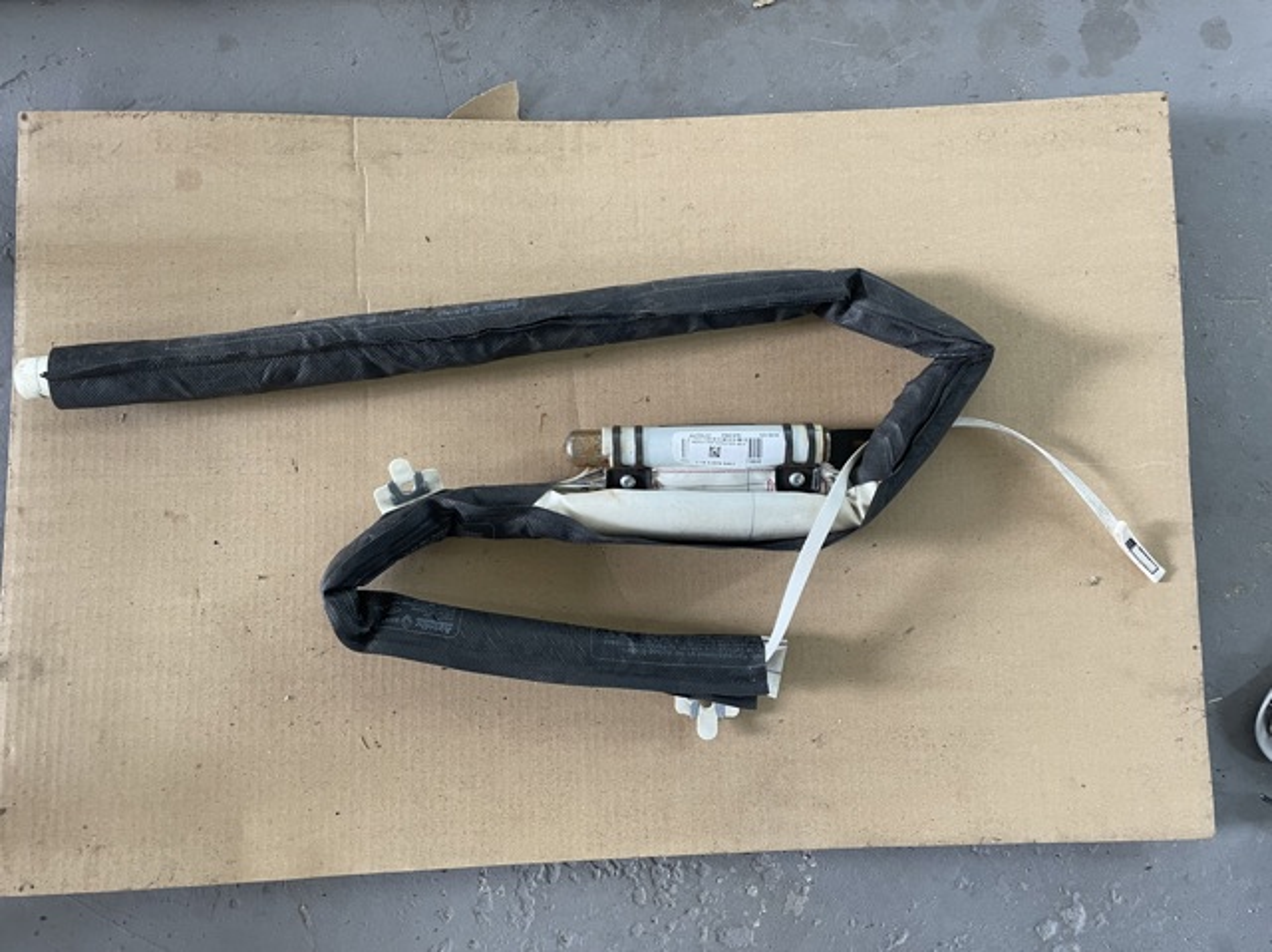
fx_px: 955
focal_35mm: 26
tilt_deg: -83.4
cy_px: 476
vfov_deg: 53.0
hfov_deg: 67.3
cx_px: 636
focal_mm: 4.2
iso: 100
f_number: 1.6
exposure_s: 1/50
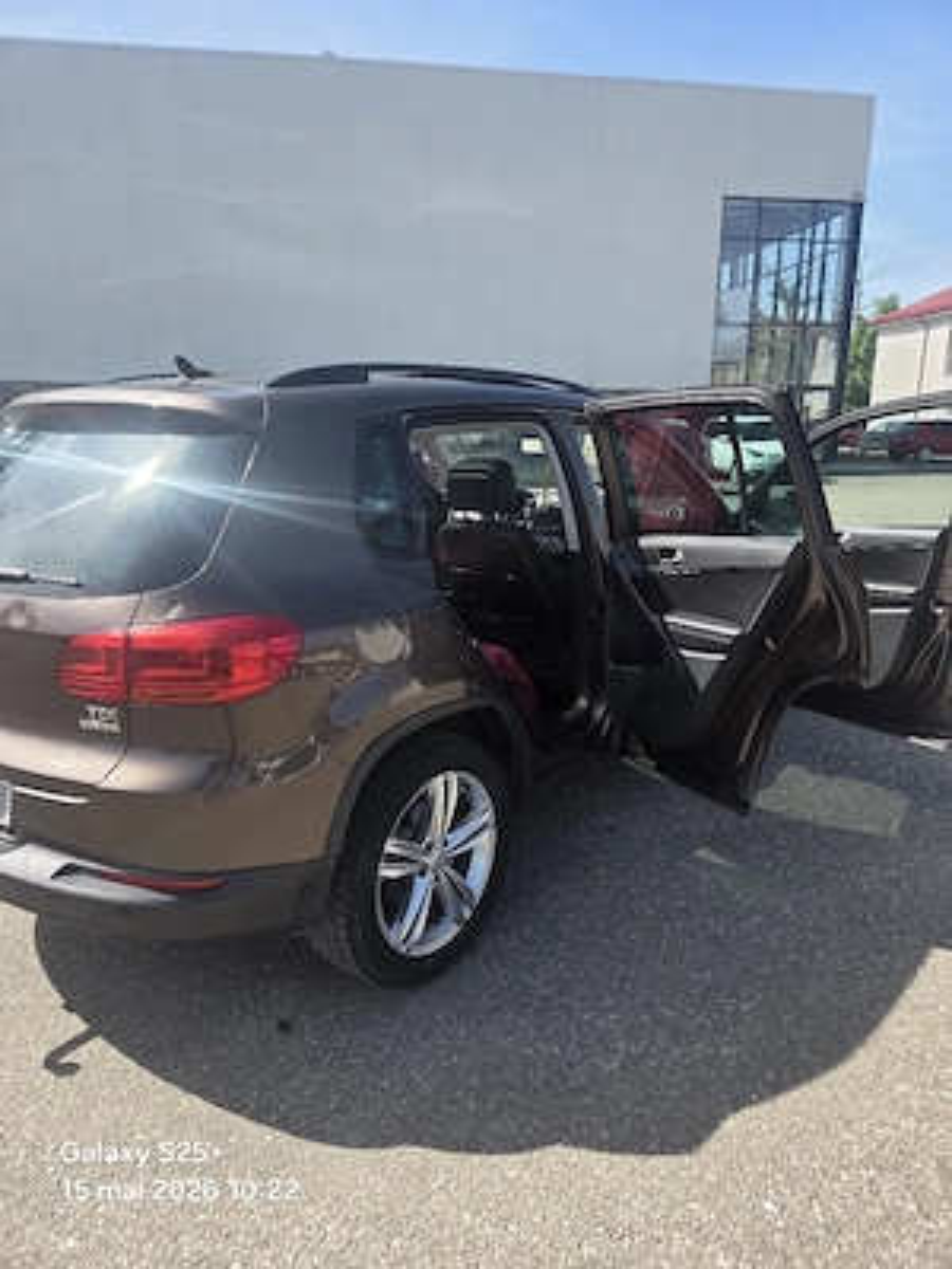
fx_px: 843
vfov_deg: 73.9
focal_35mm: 23
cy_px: 634
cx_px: 476
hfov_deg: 58.9
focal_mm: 5.4
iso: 80
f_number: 1.8
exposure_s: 1/2500
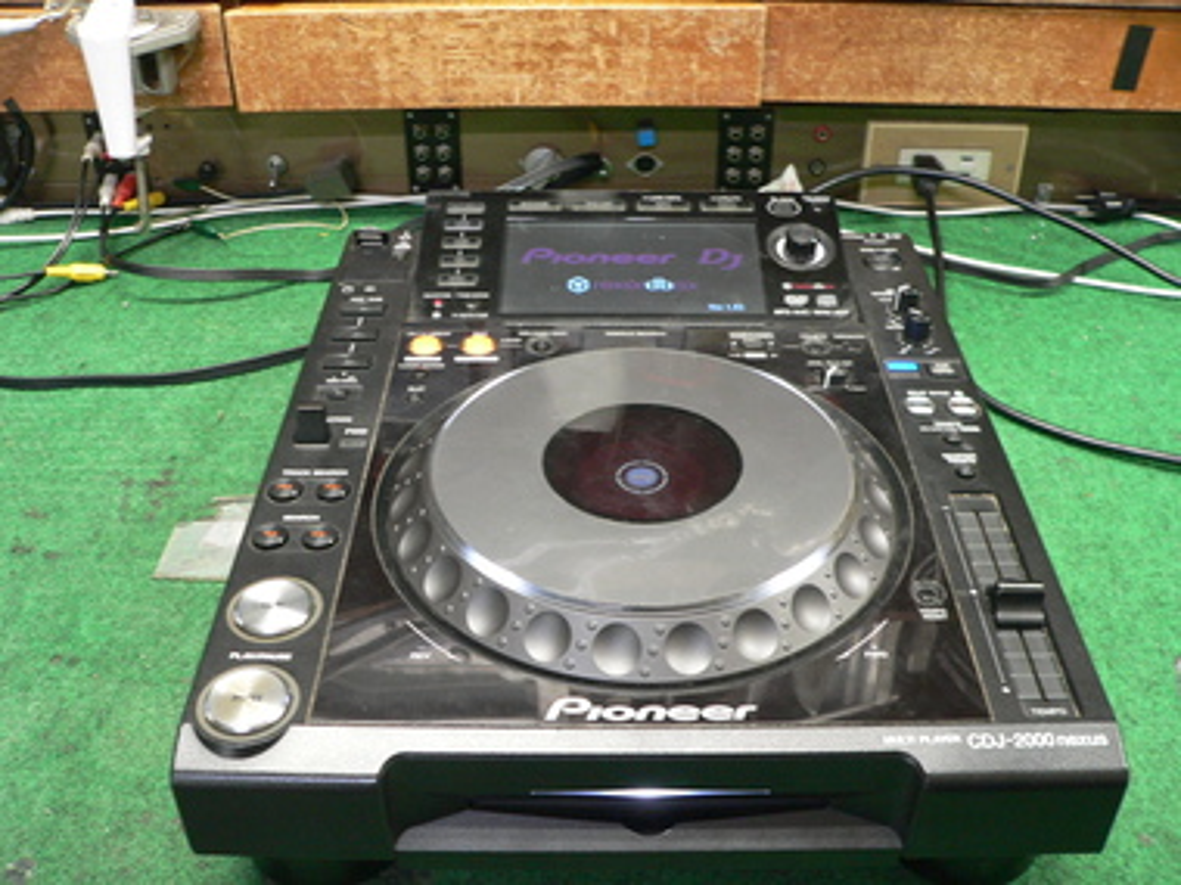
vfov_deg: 39.7
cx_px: 590
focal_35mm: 36
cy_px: 442
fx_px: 1228
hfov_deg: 51.4
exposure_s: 1/8
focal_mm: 6
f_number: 2.8
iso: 200
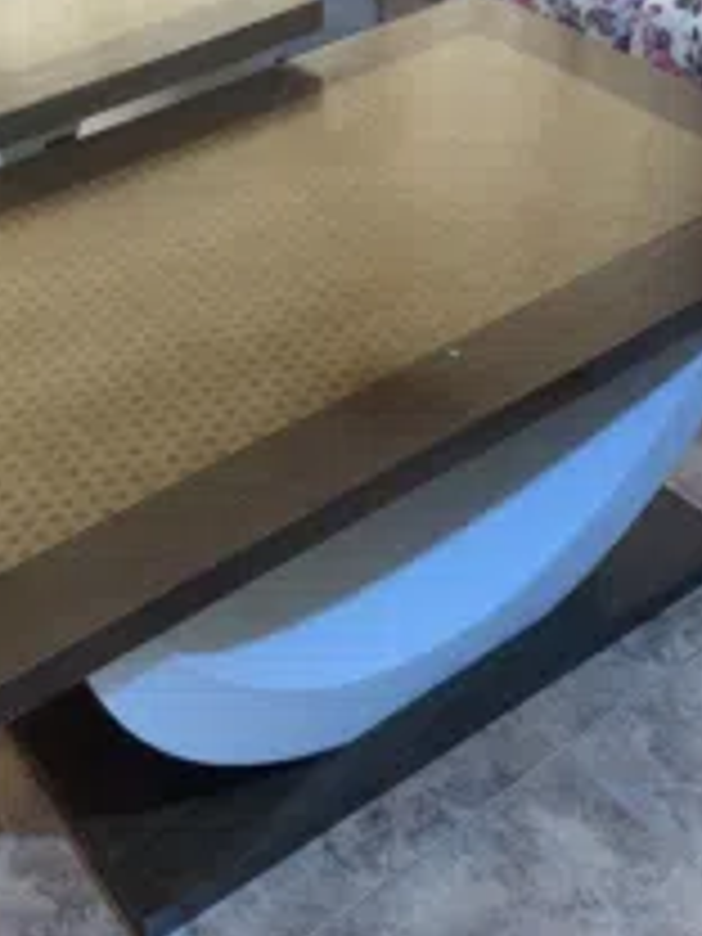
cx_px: 207
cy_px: 328
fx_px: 1352
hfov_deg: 28.8
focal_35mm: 50
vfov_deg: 37.9
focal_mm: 4.25
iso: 200
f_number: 1.8
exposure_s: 1/60
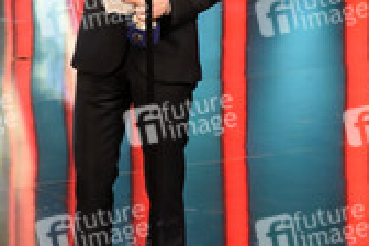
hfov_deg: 3.6
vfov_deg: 2.4
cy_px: 66
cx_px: 122
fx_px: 5791
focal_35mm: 565
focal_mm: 140
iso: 2000
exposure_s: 1/60
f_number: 6.3
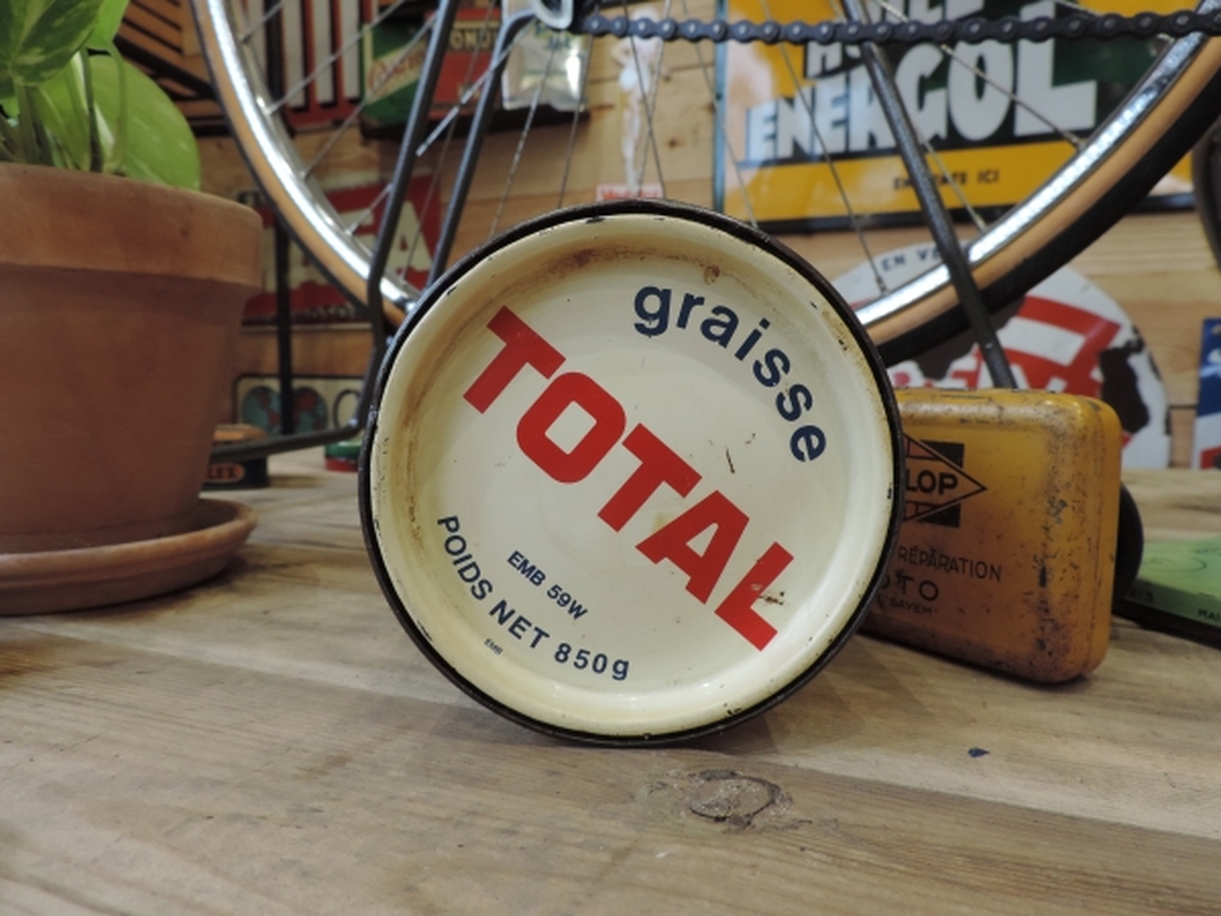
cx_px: 610
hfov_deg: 71.6
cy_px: 458
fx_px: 847
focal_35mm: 24
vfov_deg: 56.8
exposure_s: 1/30
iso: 320
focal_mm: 4.3
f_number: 3
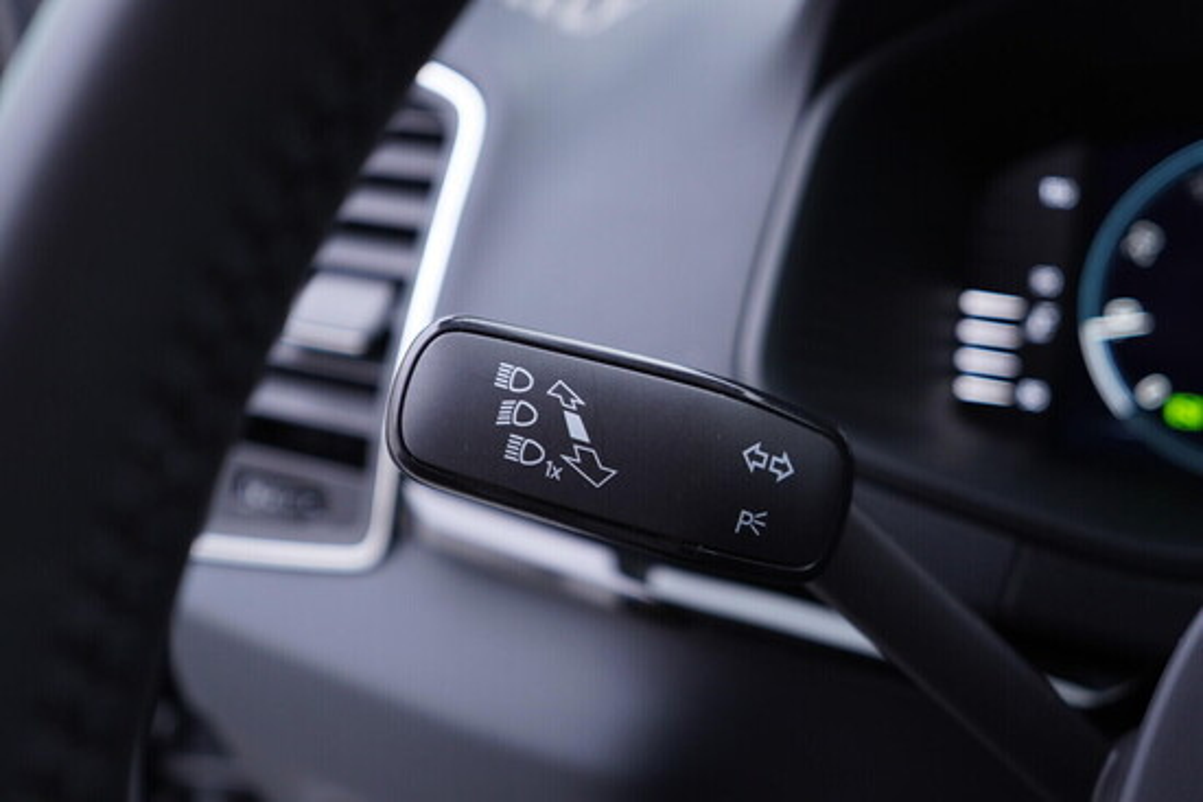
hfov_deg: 53.1
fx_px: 1203
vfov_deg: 36.9
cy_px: 401
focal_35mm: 36
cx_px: 602
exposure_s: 1/40
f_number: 2.8
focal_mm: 24
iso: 200
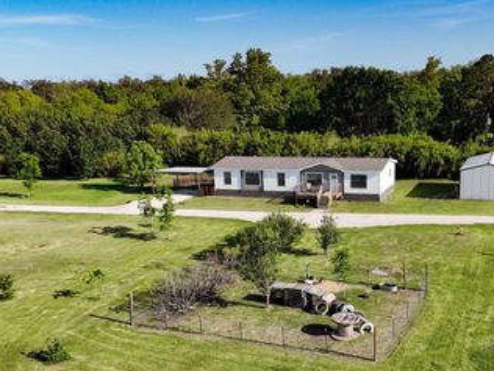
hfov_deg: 48.8
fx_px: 542
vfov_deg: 37.0
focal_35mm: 38
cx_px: 289
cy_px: 268
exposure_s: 1/1600
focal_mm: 12.29
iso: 110
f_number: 2.8
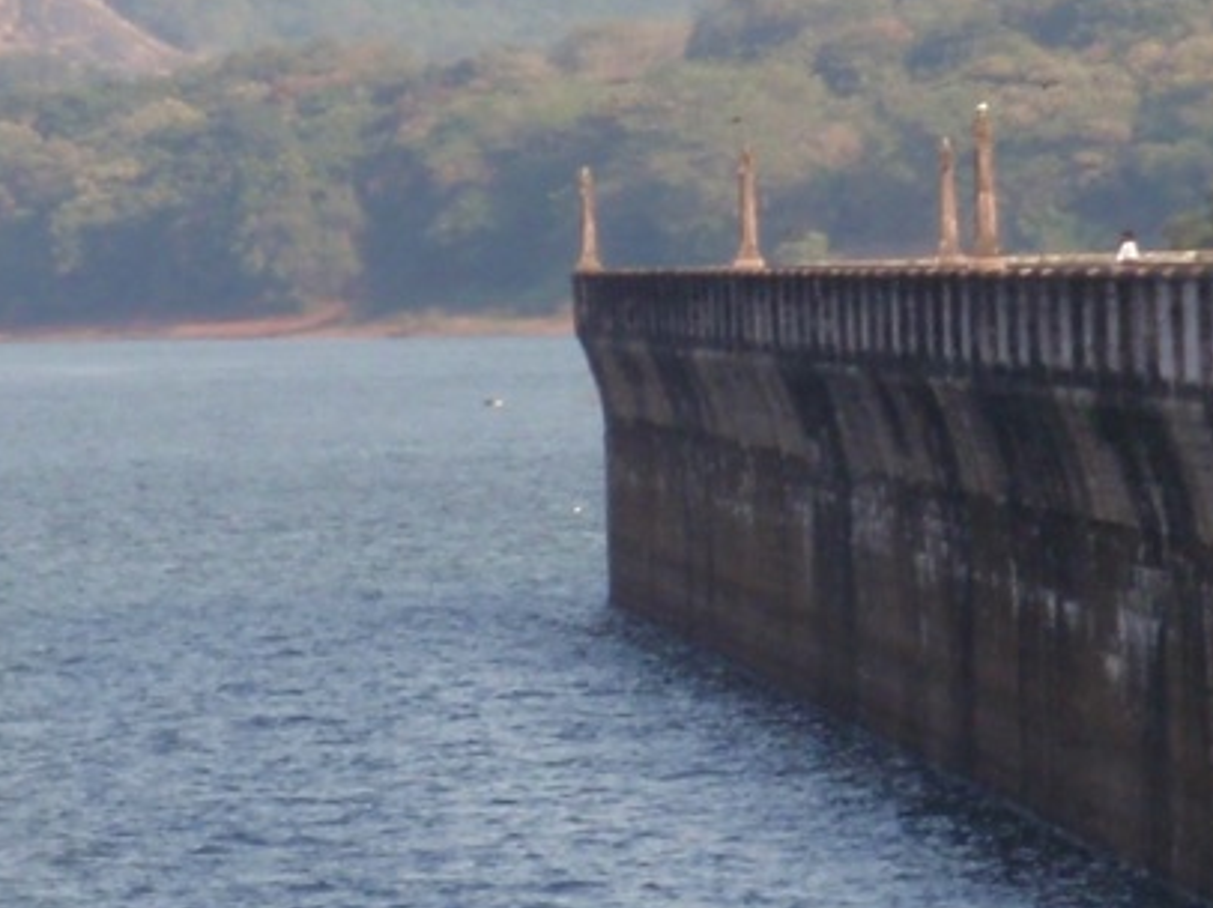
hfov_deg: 3.1
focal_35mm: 648
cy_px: 544
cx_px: 840
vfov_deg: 2.3
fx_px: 22694
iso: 64
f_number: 5.6
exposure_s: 1/160
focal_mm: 26.2
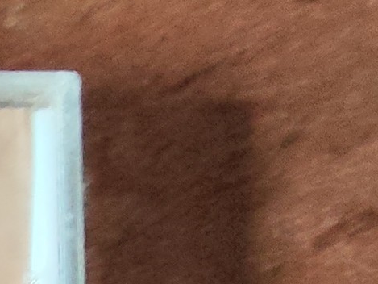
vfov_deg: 7.5
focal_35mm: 181
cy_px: 755
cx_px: -665
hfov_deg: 9.2
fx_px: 1977
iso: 160
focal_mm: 2.78
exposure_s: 1/33.3
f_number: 2
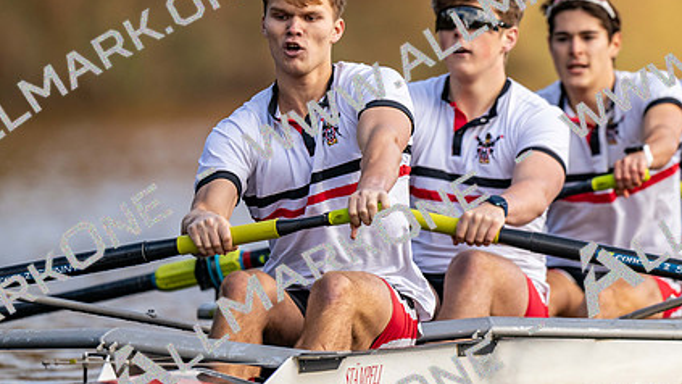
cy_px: 165
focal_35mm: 861
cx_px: 442
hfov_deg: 2.5
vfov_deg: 1.4
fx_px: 15571
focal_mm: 600
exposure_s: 1/2500
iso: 900
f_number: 4
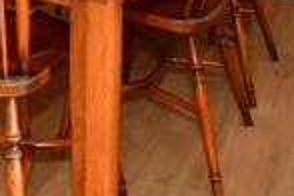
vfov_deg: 15.6
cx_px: 0
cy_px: -211
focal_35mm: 67
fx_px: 547
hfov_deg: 28.3
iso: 500
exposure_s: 1/1.6
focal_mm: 10
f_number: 8
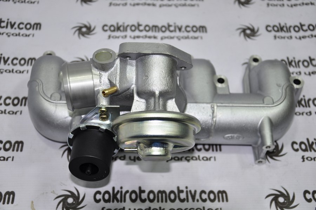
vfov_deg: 22.6
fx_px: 526
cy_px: 105
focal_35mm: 60
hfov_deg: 33.4
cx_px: 158
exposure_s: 1/60
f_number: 4.5
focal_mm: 40
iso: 200
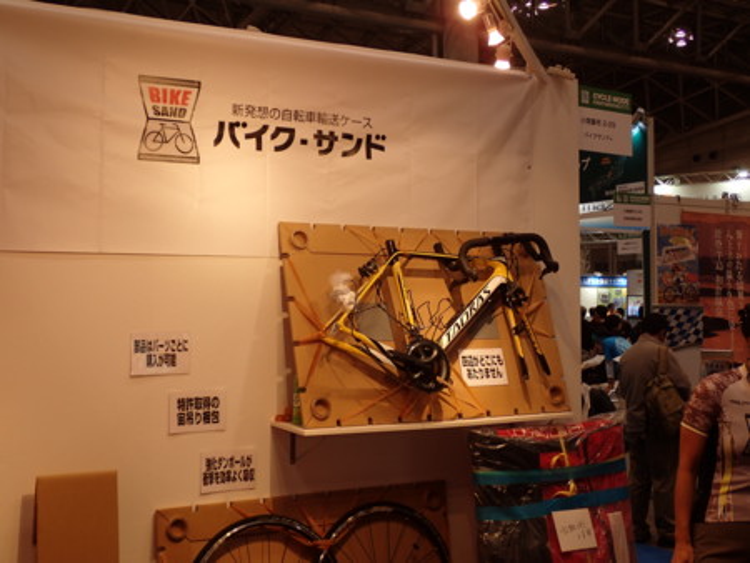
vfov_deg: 33.6
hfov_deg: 43.8
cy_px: 282
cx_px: 375
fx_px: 932
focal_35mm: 43
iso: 100
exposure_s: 1/50
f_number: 2.9
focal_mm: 7.86
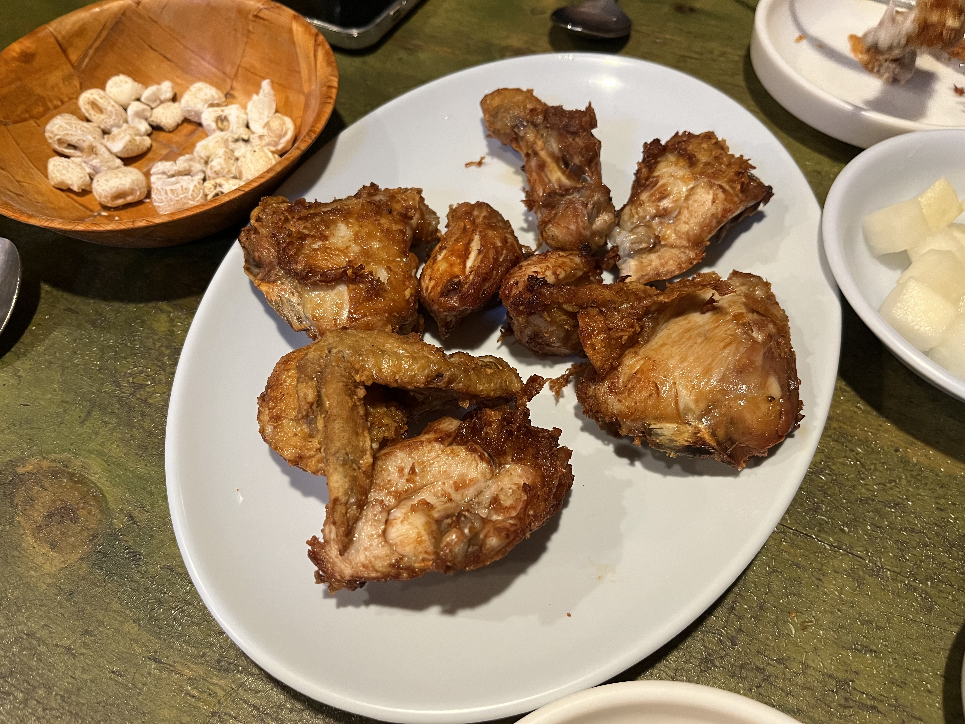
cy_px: 362
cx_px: 482
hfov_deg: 67.3
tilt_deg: -56.2
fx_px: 725
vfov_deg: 53.1
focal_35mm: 26
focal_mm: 5.1
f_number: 1.6
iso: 400
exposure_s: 1/60
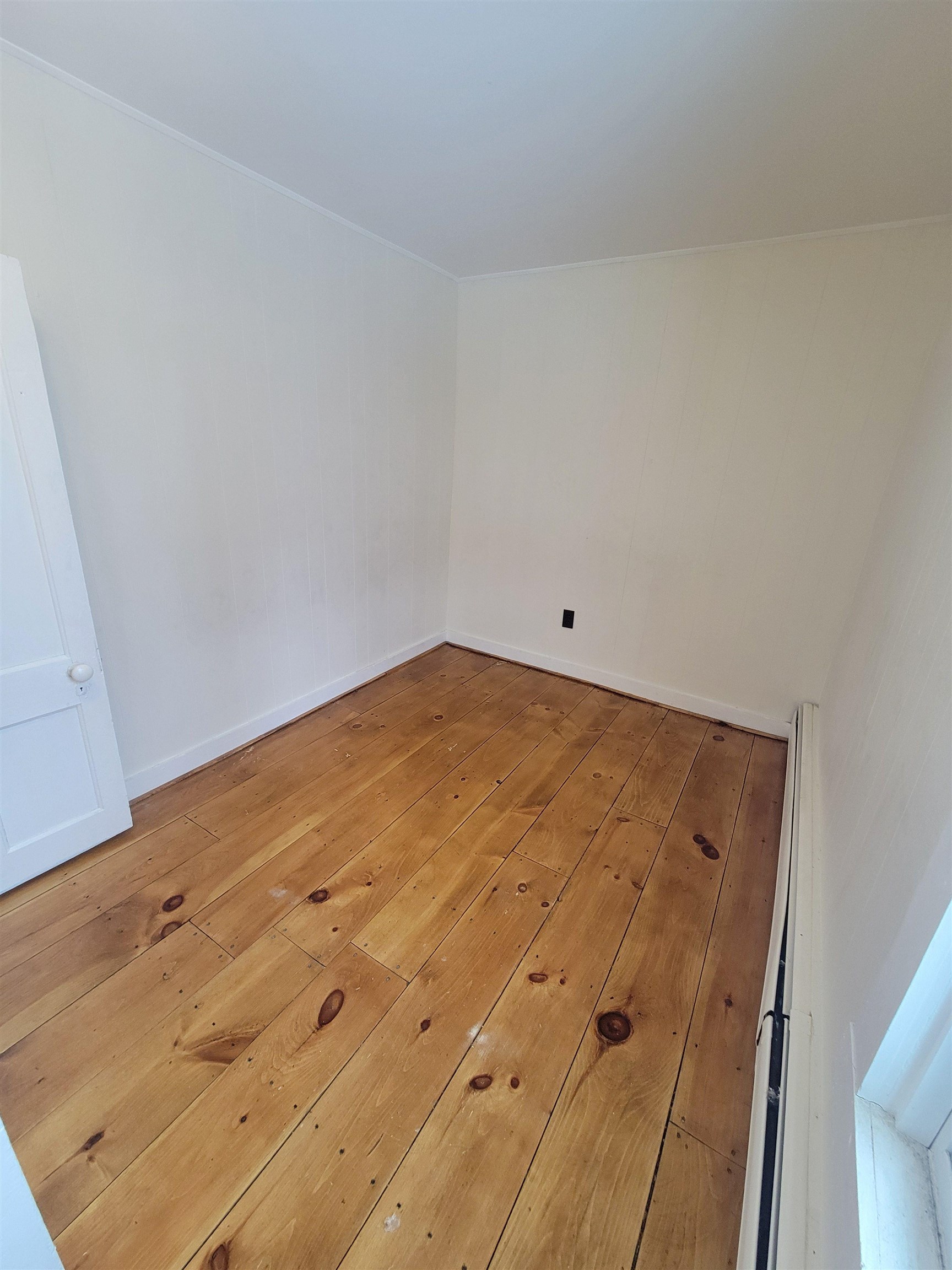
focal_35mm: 13
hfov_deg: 89.9
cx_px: 476
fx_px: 477
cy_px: 635
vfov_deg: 106.2
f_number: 2.2
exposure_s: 1/40
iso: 320
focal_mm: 2.2
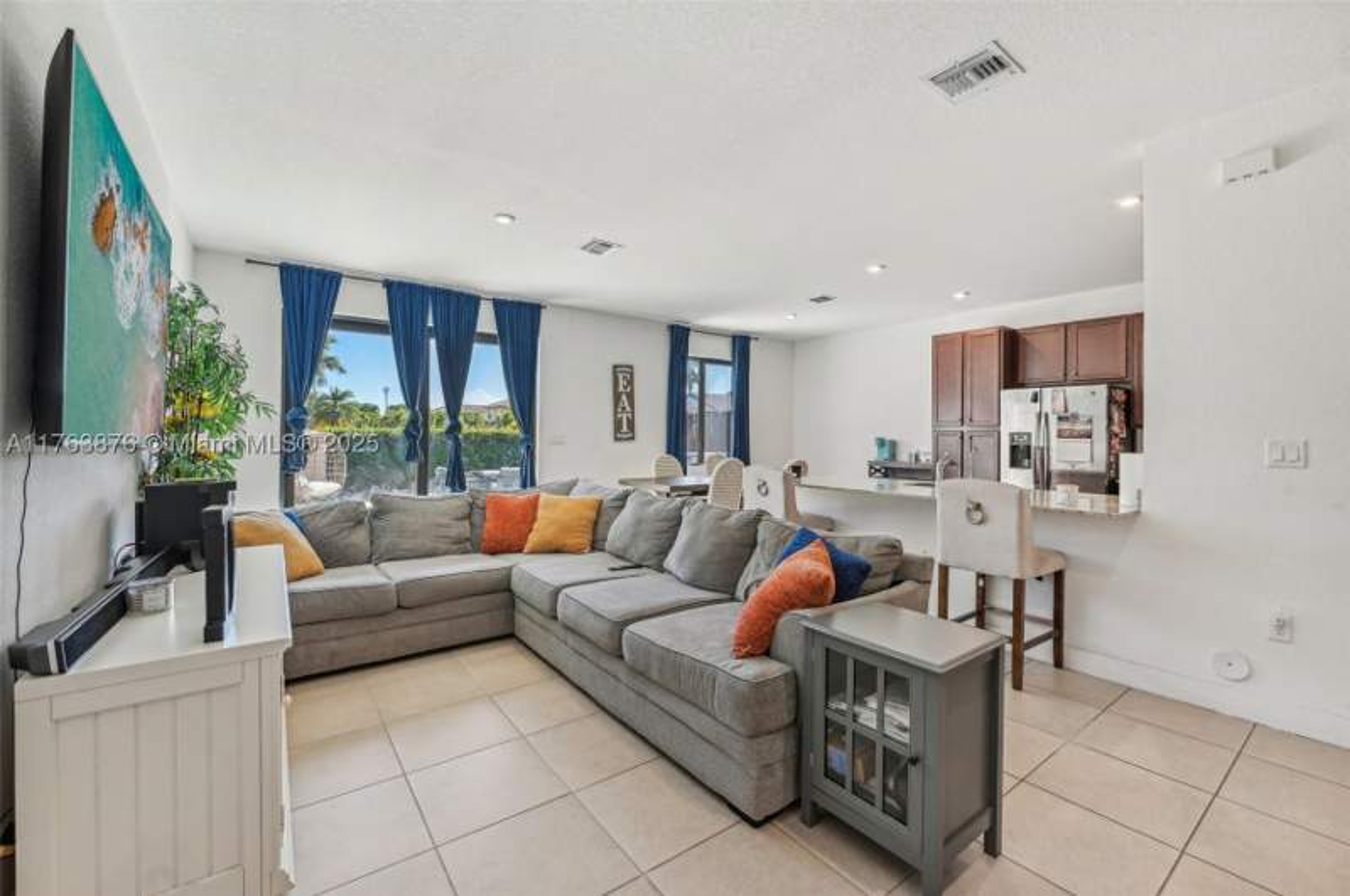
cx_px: 675
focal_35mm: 15
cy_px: 448
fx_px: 562
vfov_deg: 77.2
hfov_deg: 100.5
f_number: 8
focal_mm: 15
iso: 100
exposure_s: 1/20
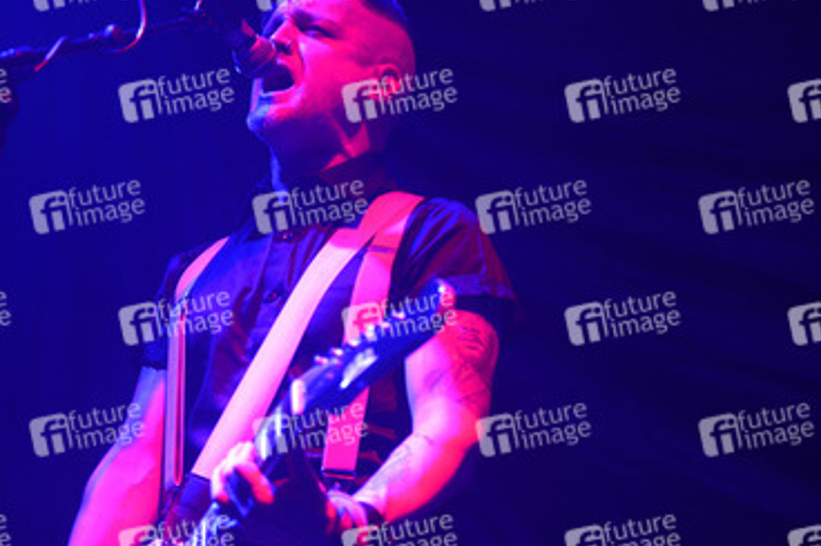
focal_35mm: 98
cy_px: 263
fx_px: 2234
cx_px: 340
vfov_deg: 13.9
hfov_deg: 20.8
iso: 3200
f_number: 2.8
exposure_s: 1/500
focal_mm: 80
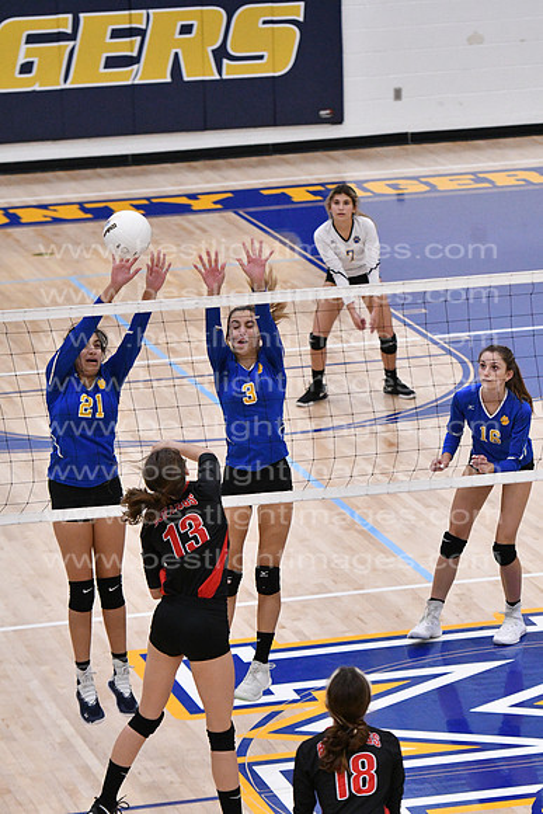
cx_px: 272
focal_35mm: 183
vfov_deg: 11.2
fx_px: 4138
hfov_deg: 7.5
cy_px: 407
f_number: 3.2
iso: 6400
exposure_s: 1/1250
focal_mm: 122
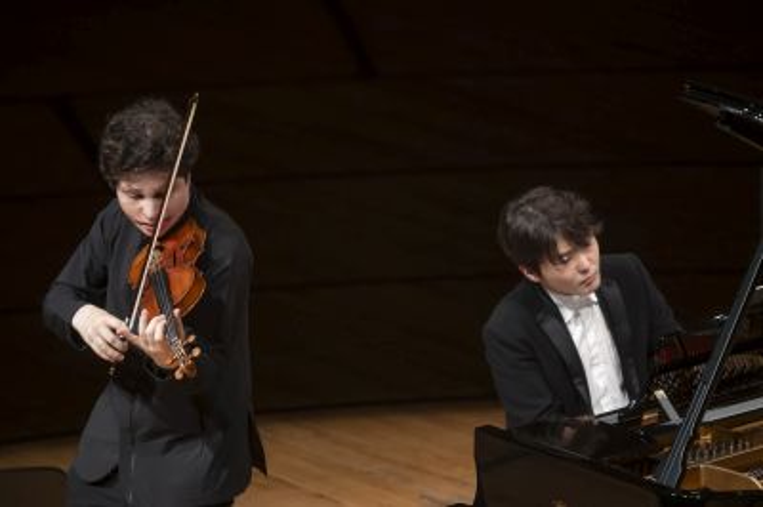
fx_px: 6353
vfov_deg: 4.6
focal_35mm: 300
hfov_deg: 6.9
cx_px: 382
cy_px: 254
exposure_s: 1/160
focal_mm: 300
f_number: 4
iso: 2500
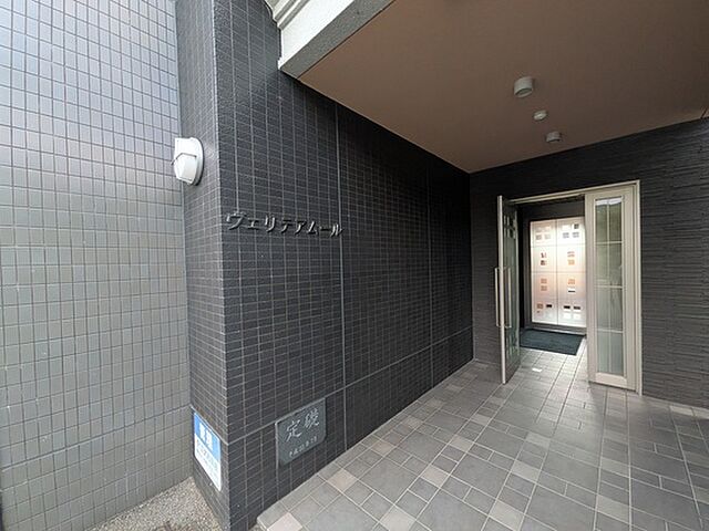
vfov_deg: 85.7
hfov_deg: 102.1
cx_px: 354
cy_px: 266
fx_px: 287
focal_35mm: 14
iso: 361
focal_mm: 1.85
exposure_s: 1/385
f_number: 2.2
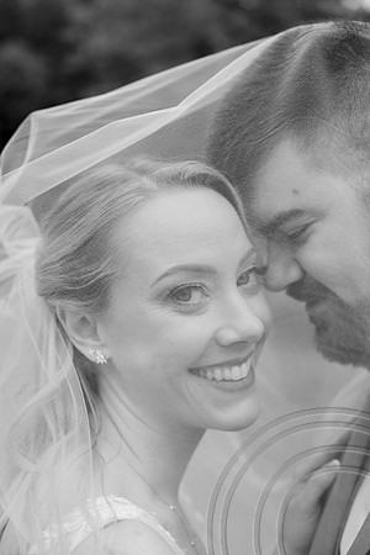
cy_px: 278
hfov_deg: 27.0
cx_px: 185
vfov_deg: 39.6
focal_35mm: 50
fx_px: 771
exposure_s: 1/400
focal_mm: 50
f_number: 3.5
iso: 100
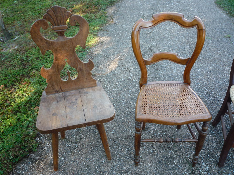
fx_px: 203
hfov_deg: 60.0
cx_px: 117
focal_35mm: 30
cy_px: 88
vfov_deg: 46.8
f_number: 3.3
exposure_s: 1/50
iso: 100
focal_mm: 5.2
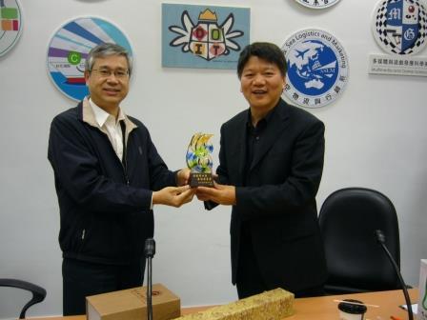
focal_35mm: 35
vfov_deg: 40.7
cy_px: 160
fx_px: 432
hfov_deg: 52.6
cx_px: 214
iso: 100
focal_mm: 5.8
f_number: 2.8
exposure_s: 1/25
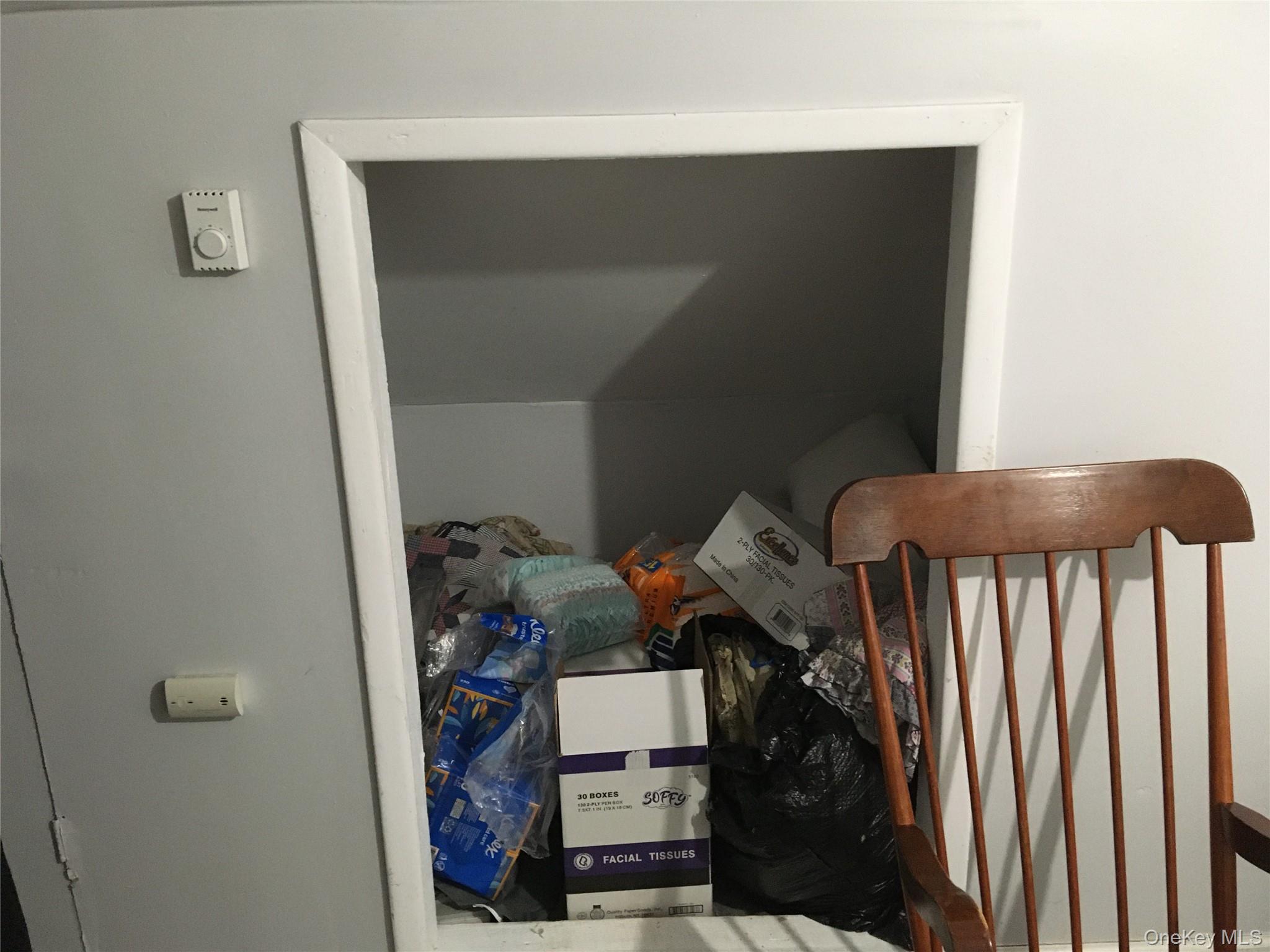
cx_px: 635
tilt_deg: -18.1
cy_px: 476
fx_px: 1064
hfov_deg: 61.7
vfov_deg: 48.2
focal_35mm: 29
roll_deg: +2.1
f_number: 2.2
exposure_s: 1/30
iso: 200
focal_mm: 4.15
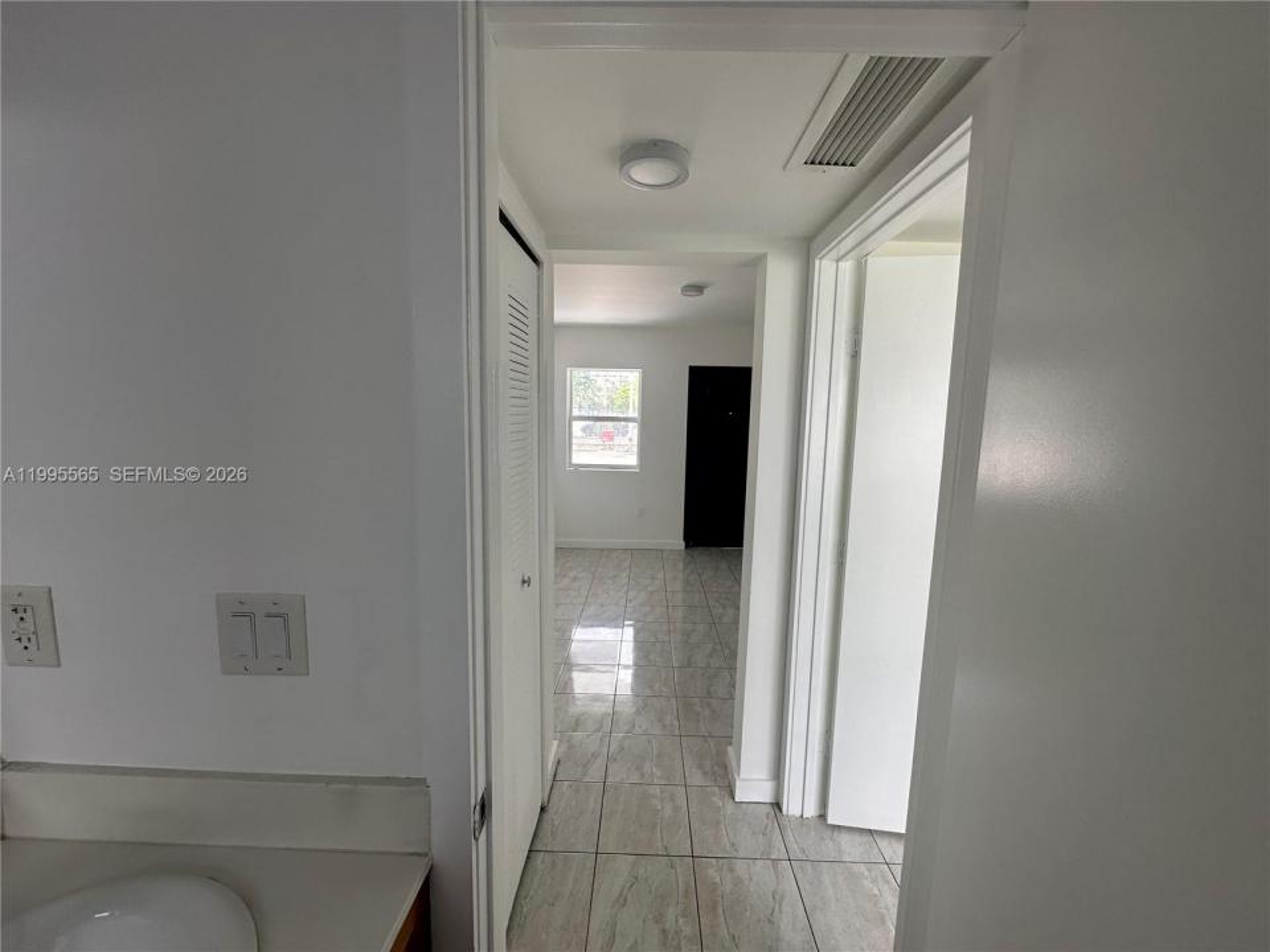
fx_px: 514
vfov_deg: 85.7
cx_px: 635
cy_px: 476
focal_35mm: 14
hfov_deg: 102.1
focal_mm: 2.22
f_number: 2.2
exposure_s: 1/99
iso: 40
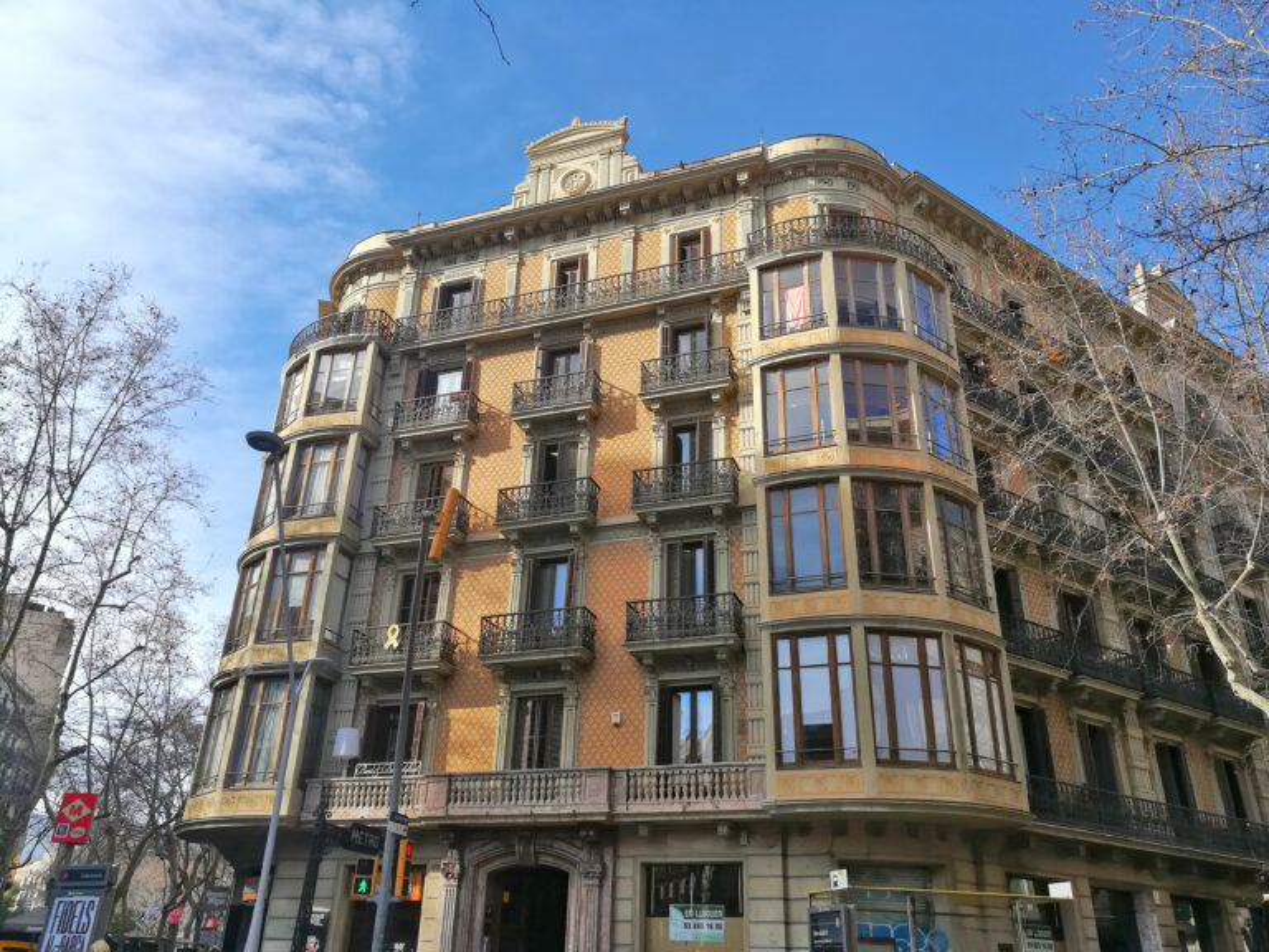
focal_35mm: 26
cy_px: 476
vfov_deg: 53.1
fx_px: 953
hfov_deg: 67.3
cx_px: 634
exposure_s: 1/580
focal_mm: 3.83
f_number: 2.2
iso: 50
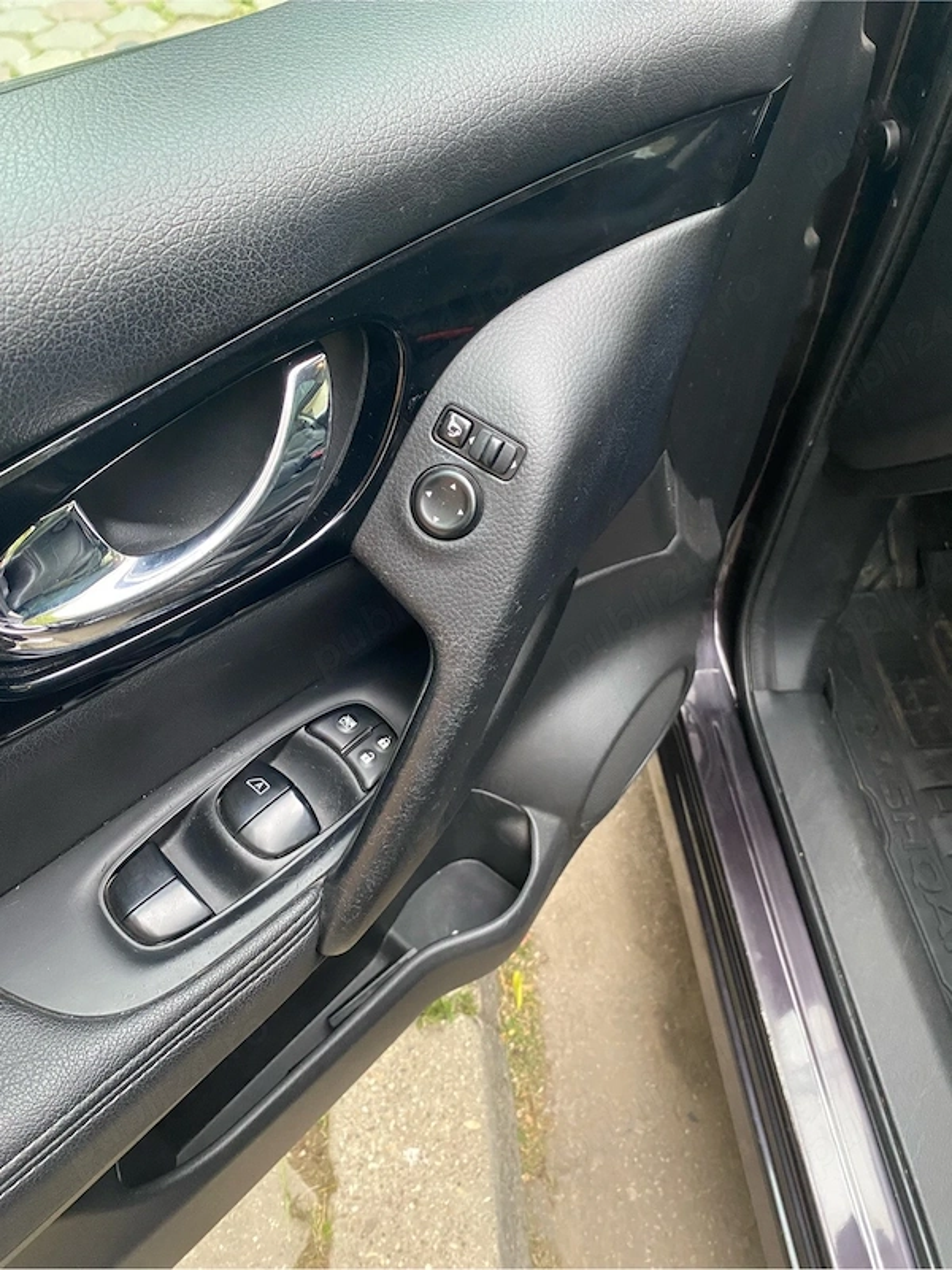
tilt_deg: -53.2
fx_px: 953
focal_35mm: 26
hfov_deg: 53.1
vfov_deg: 67.3
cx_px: 476
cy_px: 635
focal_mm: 4.25
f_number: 1.8
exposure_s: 1/60
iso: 500
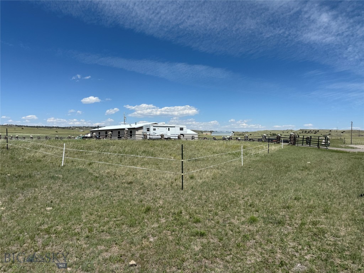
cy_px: 136
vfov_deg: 56.8
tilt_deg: +0.0
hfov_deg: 71.6
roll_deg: -1.1
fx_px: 252
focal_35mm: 24
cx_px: 182
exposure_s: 1/7353
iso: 80
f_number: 1.78
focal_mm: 6.76
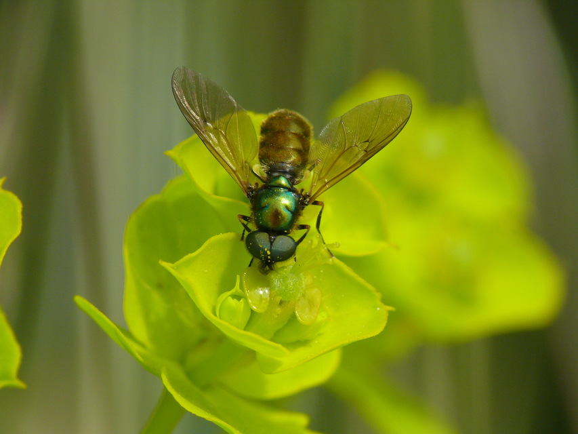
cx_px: 289
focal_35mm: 300
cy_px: 217
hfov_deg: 6.6
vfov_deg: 5.0
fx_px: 5010
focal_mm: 63.3
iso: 200
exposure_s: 1/400
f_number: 7.1
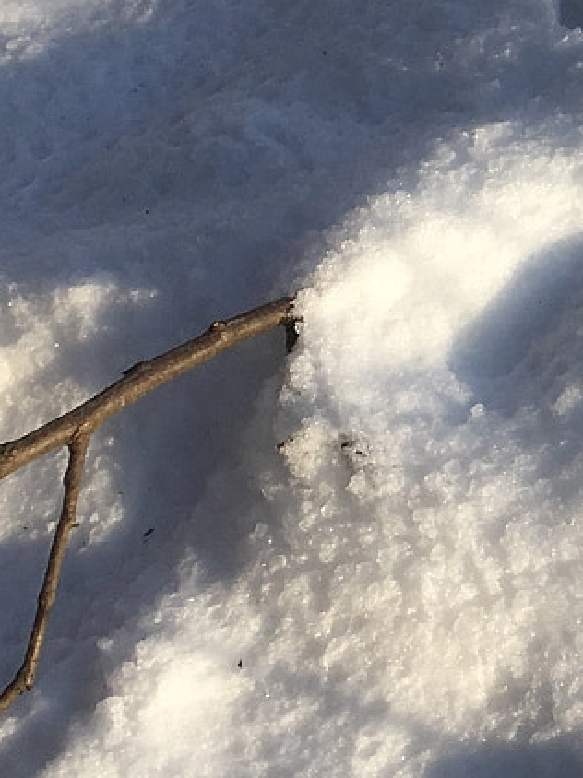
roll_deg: +2.6
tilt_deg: -39.6
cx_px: 921
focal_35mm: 110
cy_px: 133
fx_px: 2473
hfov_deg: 12.6
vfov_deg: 17.7
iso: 25
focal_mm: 4.15
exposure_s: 1/1115
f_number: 2.2
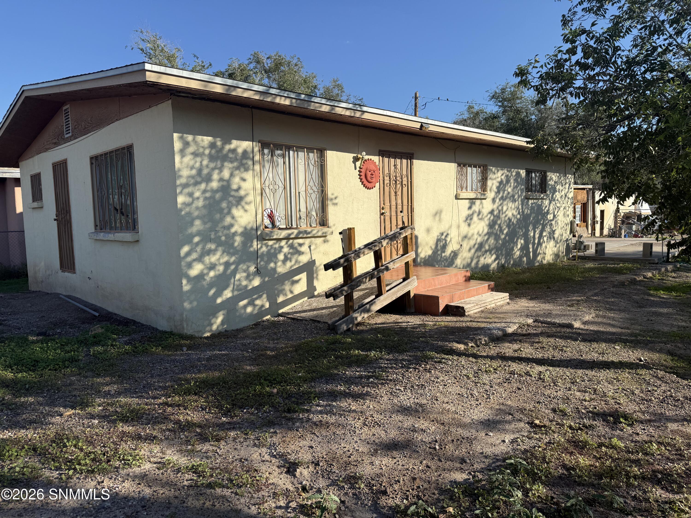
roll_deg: +1.3
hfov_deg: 71.6
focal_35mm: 24
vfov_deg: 56.8
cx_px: 346
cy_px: 259
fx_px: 479
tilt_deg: -4.2
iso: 80
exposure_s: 1/3953
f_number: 1.78
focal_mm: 6.76
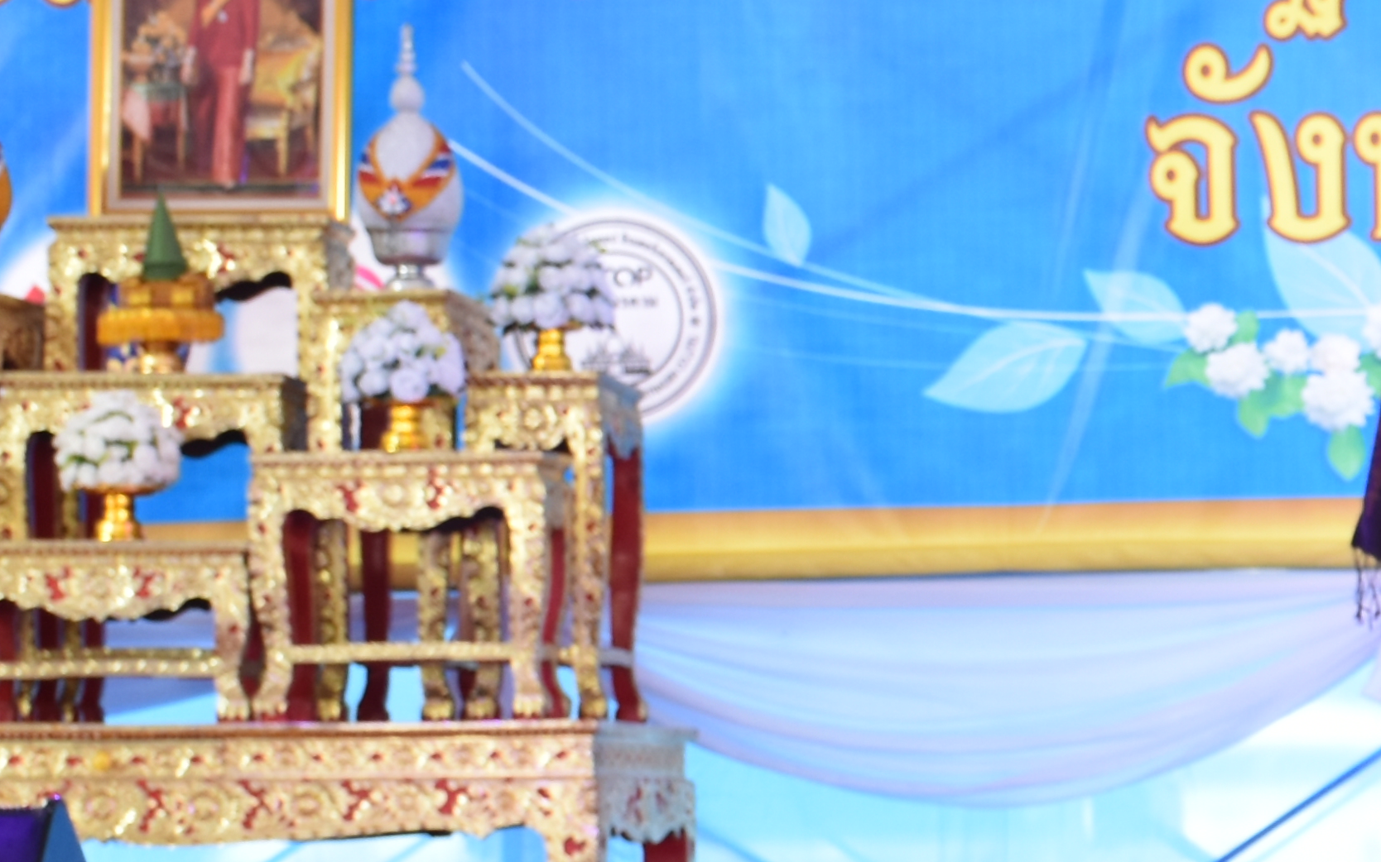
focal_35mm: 165
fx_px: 6209
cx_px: 2220
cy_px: 678
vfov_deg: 7.9
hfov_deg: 12.0
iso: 400
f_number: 5
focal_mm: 30
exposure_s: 1/100
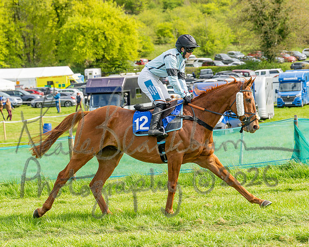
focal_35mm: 130
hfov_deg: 14.9
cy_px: 124
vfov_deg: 11.9
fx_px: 1185
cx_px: 162
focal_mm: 77
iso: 200
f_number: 4
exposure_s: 1/1250
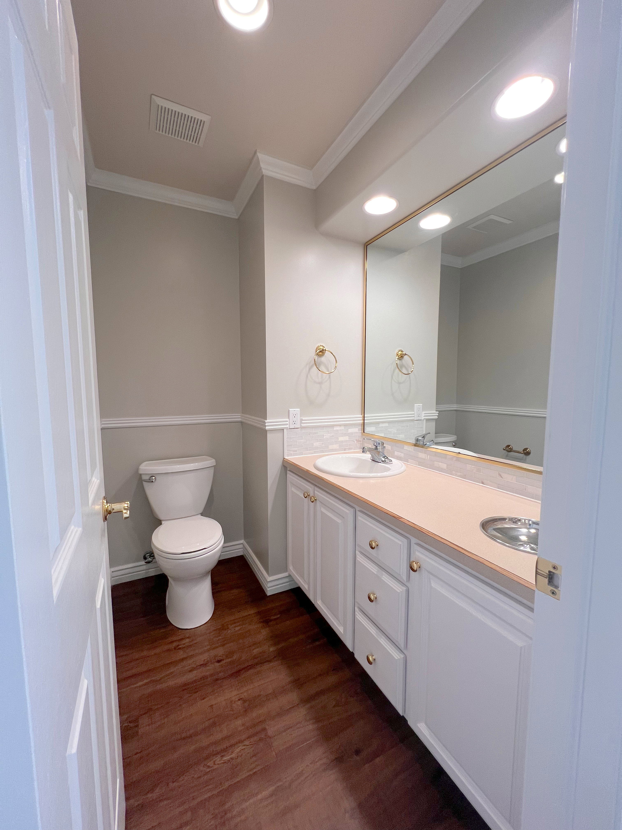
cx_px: 311
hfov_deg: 89.9
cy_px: 415
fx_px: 311
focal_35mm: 13
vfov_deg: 106.2
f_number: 1.8
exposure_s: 1/120
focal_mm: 1.57
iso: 100
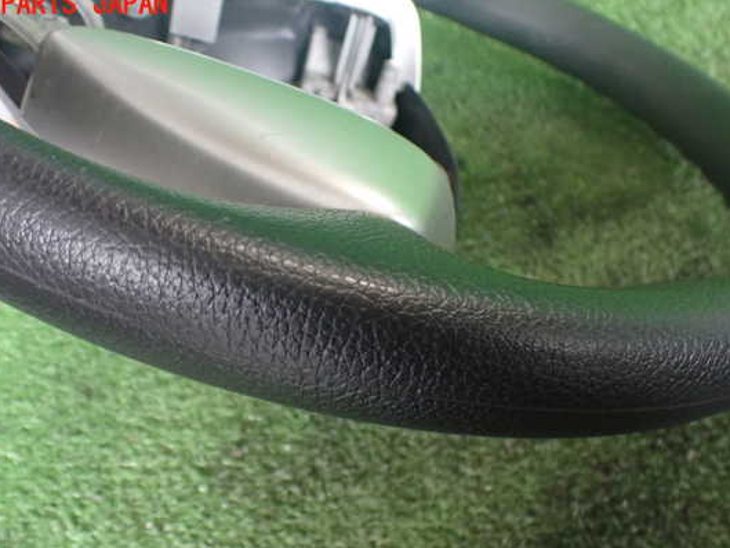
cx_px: 331
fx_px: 717
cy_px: 298
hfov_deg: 53.9
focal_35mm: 34
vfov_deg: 41.8
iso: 800
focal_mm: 5.4
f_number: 2.3
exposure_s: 1/125
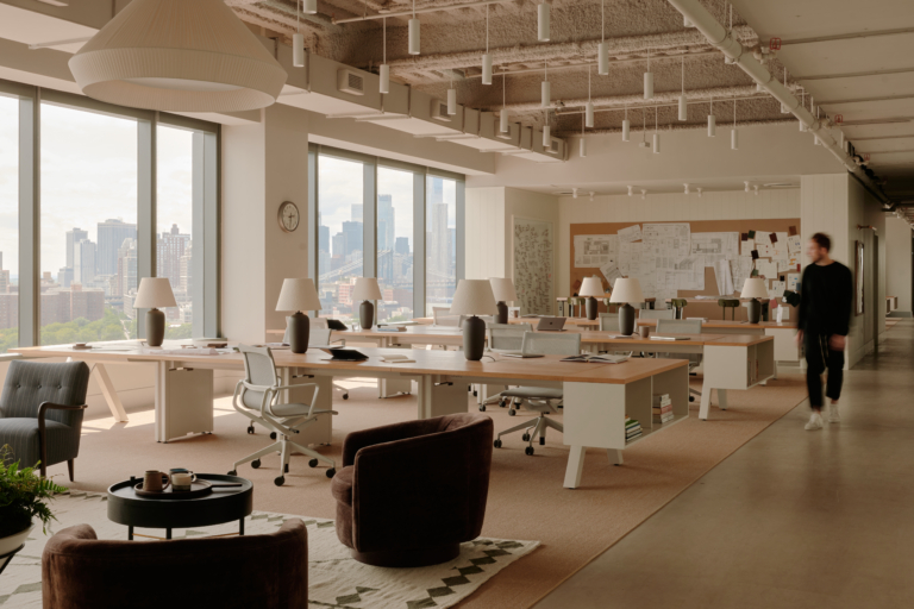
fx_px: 1092
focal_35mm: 43
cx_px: 457
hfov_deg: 45.4
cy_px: 304
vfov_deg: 31.2
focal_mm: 40
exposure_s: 1/4
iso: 50
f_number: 20
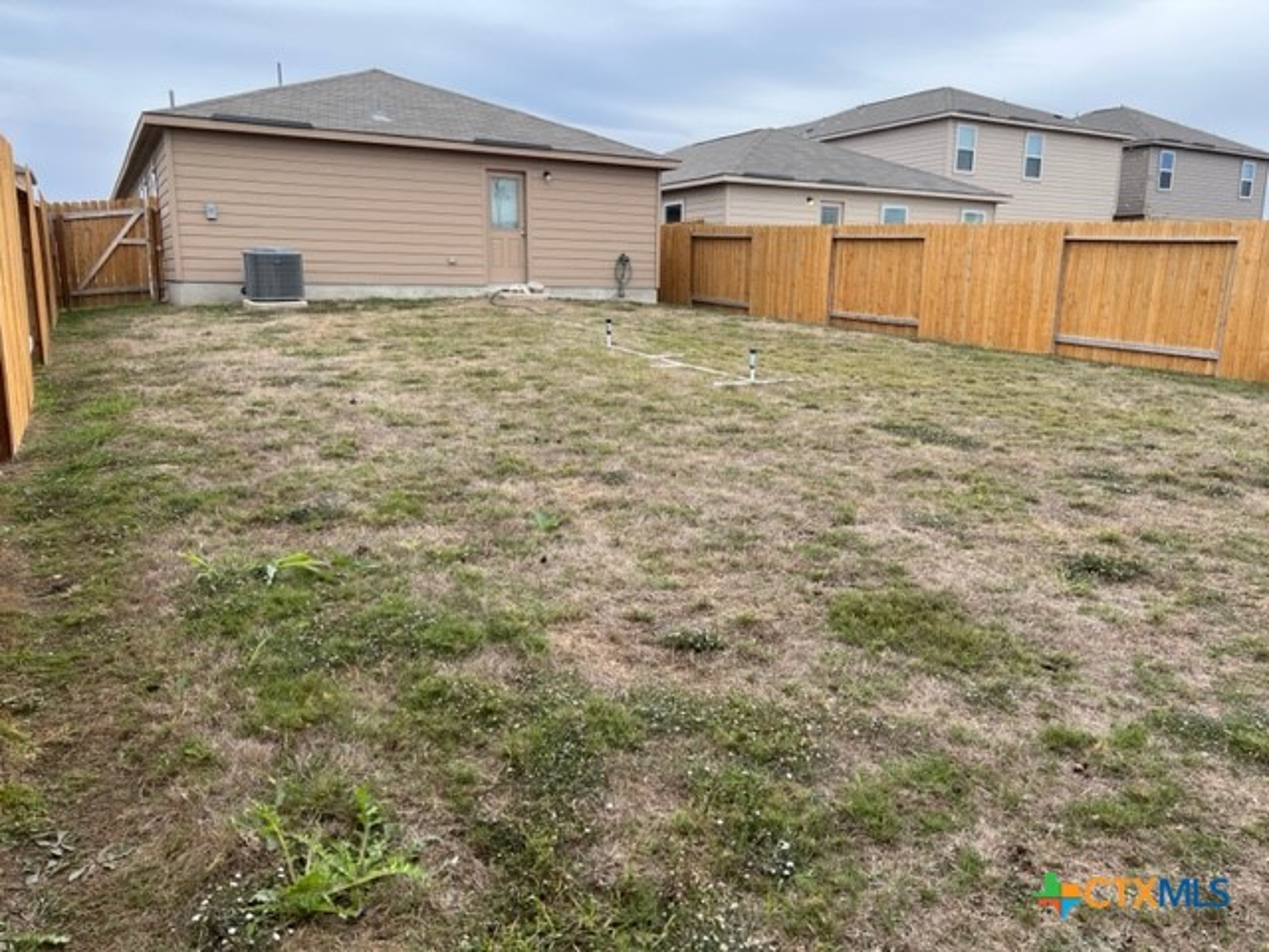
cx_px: 634
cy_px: 476
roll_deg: -0.5
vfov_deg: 53.1
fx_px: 953
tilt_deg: -10.1
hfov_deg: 67.3
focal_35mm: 26
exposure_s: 1/1171
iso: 50
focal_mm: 5.7
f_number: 1.5
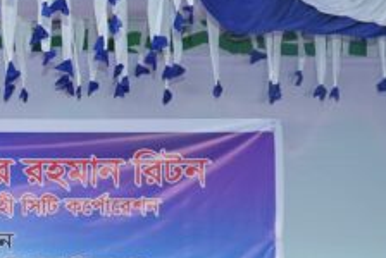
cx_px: -427
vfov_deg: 9.5
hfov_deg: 12.7
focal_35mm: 137
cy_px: 493
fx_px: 1471
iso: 1250
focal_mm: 30
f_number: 5.6
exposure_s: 1/125
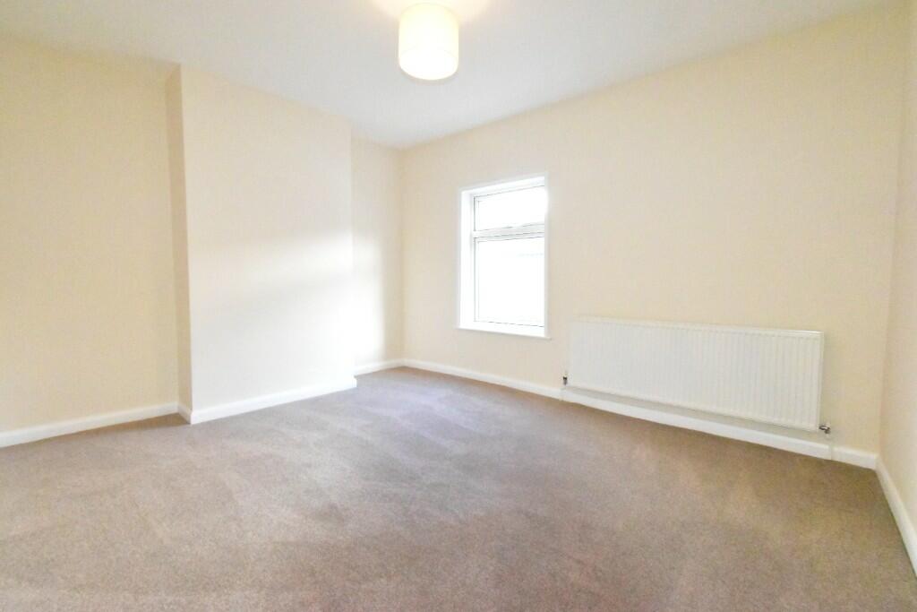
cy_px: 306
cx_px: 458
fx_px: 382
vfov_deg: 77.3
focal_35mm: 15
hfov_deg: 100.4
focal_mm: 10
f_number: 11
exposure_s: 1/200
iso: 25600
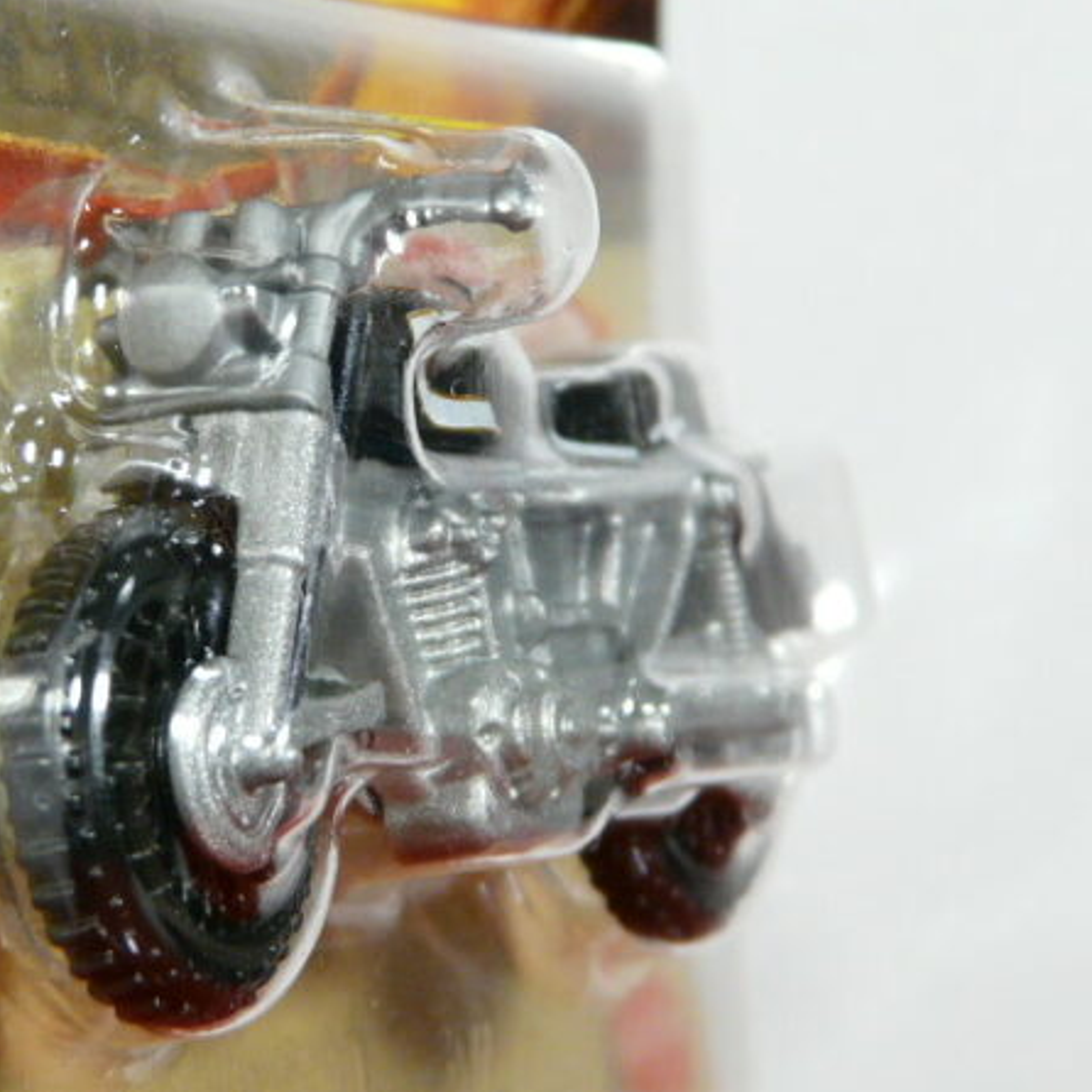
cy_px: 544
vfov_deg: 12.7
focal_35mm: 138
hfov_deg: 12.6
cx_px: 377
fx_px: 4925
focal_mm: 12
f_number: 3.2
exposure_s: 1/50
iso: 160
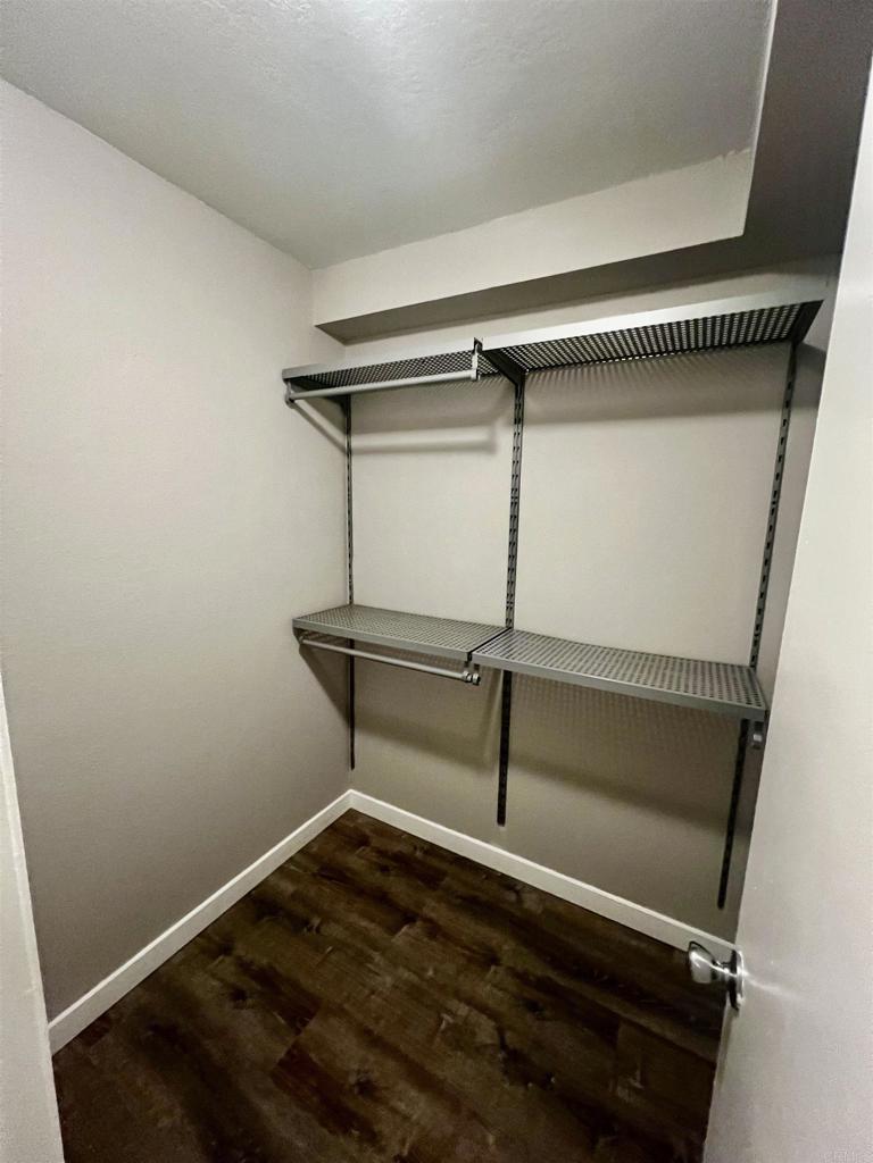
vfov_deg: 106.2
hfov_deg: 89.9
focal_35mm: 13
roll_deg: -1.9
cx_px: 436
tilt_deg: -8.2
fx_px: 437
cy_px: 582
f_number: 1.8
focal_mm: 1.57
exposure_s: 1/60
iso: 1000
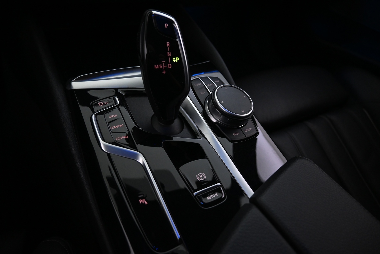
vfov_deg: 53.1
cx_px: 190
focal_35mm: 24
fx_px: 253
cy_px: 127
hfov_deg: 73.7
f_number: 3.5
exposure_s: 1/25
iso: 1400
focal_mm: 16
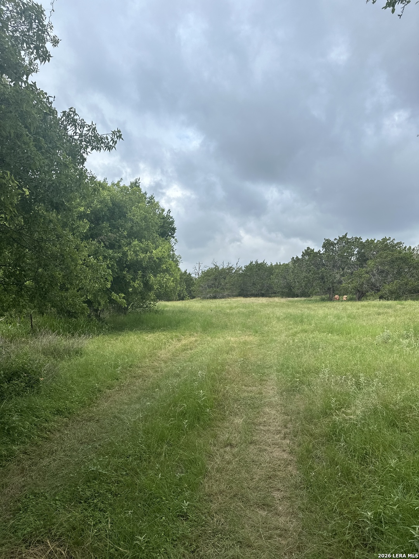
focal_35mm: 24
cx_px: 210
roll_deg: -1.4
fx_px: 387
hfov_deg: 56.8
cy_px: 280
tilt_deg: +2.4
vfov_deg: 71.6
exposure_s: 1/2469
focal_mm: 6.86
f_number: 1.78
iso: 80
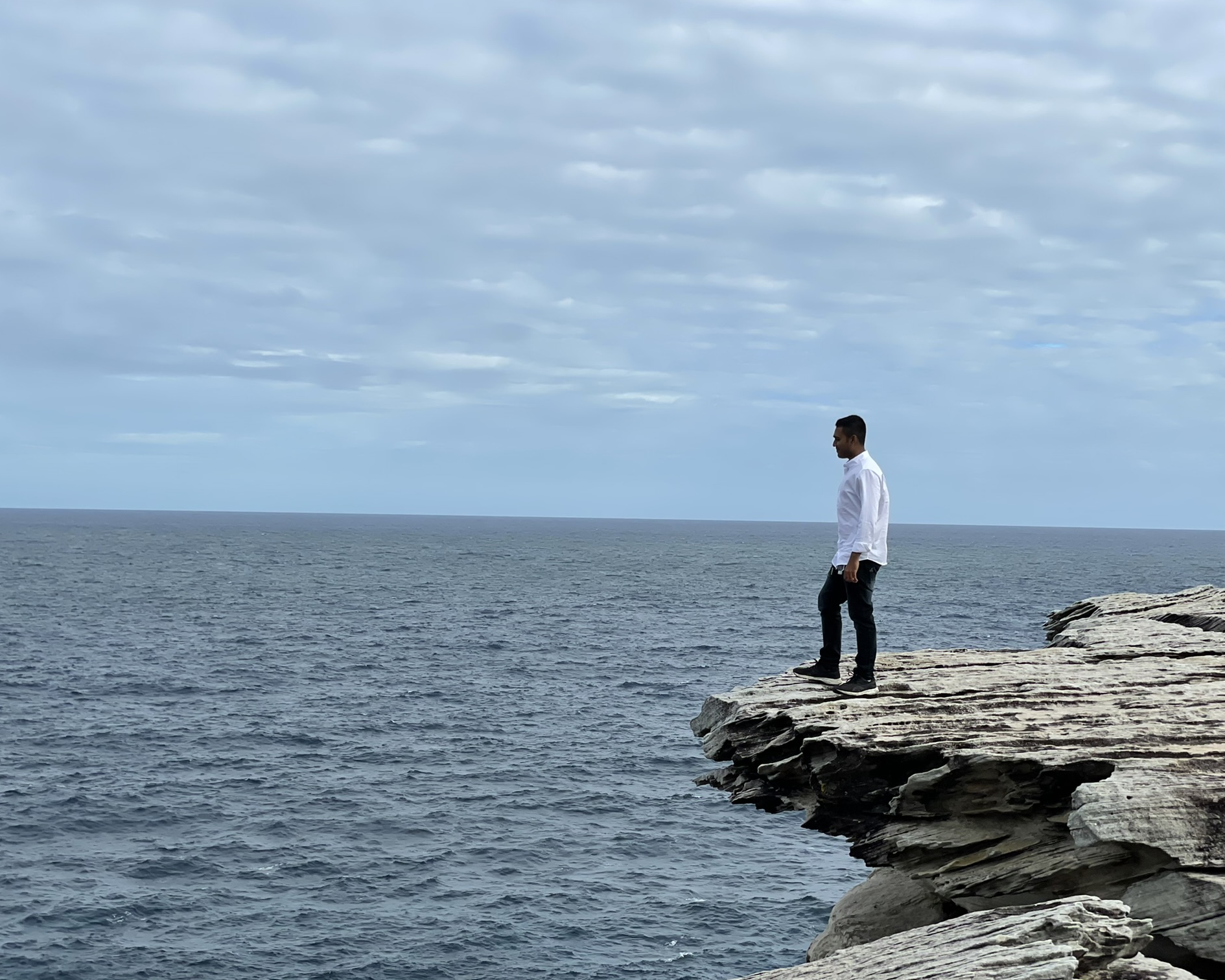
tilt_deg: +2.1
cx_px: 623
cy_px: 484
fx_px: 1994
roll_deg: -0.6
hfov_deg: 34.1
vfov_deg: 27.6
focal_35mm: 55
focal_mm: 6
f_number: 2
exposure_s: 1/1653
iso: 25
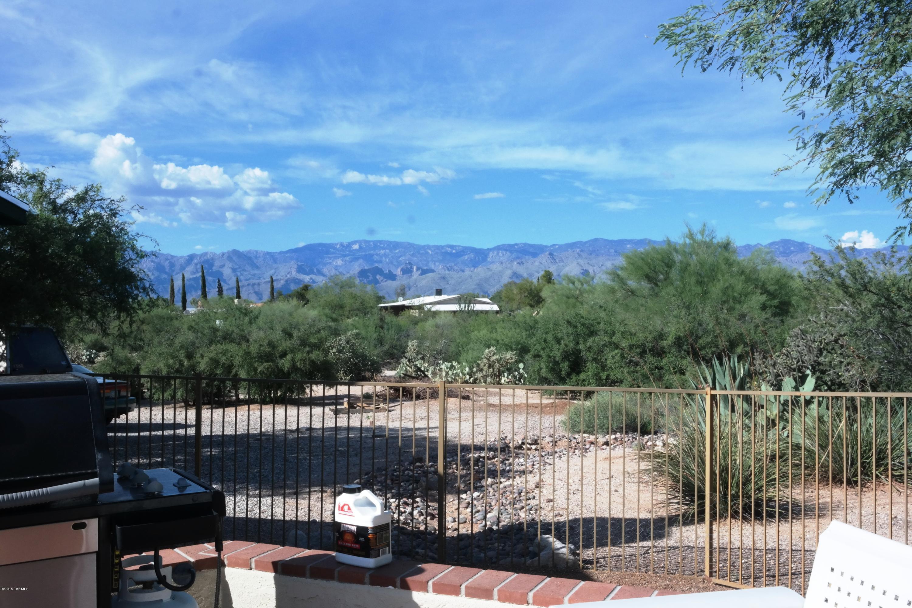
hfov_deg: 53.1
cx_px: 456
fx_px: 912
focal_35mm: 36
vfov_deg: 36.9
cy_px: 304
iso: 400
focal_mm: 24
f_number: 22
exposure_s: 1/180
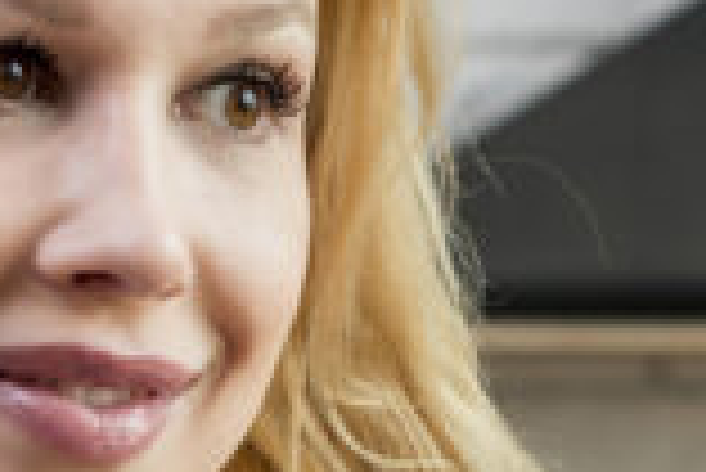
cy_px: 1158
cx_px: 598
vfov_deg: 4.1
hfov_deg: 6.3
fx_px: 6399
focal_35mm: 326
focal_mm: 50
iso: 160
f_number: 4
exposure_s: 1/160
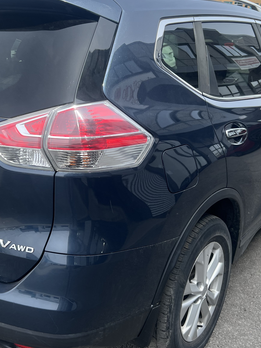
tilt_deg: -17.5
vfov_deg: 42.1
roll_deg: -1.4
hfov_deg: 32.0
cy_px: 171
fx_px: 452
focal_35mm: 45
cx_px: 92
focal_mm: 5.7
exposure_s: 1/1311
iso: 50
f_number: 1.5
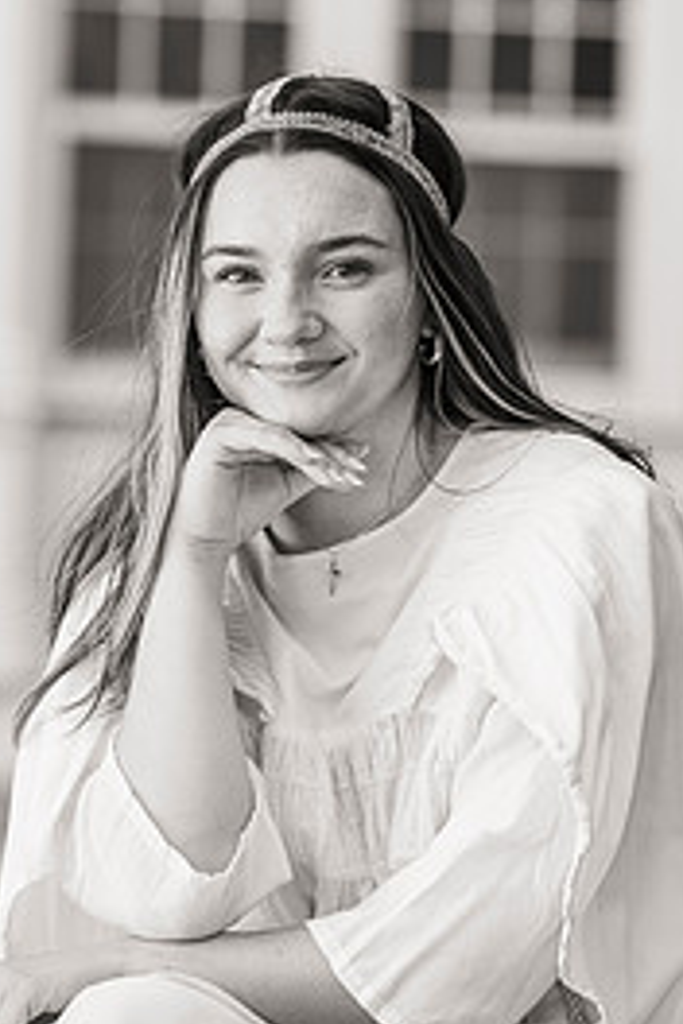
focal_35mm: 222
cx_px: 334
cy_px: 361
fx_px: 6317
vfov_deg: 9.3
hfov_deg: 6.2
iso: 320
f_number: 4
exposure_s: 1/160
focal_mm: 130
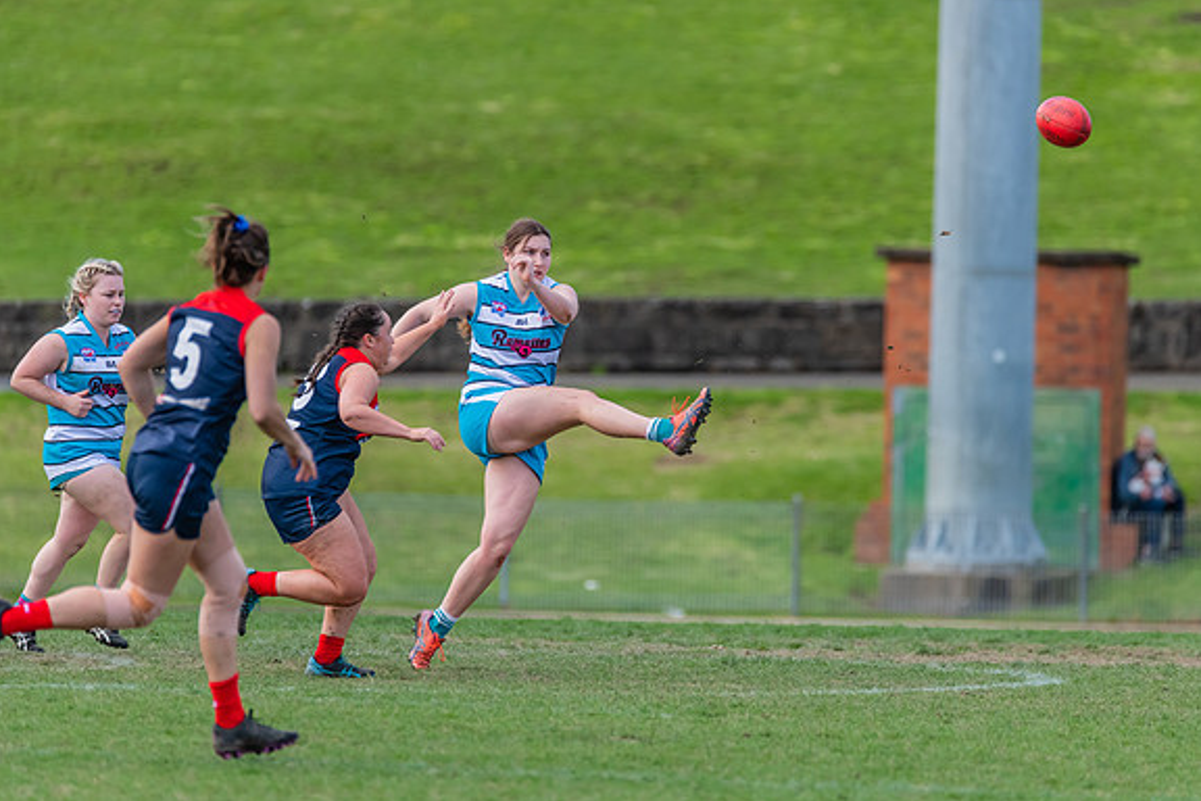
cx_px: 636
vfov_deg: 2.5
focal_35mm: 547
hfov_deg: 3.8
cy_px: 381
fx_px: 18247
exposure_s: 1/1600
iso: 1100
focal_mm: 500
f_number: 6.3
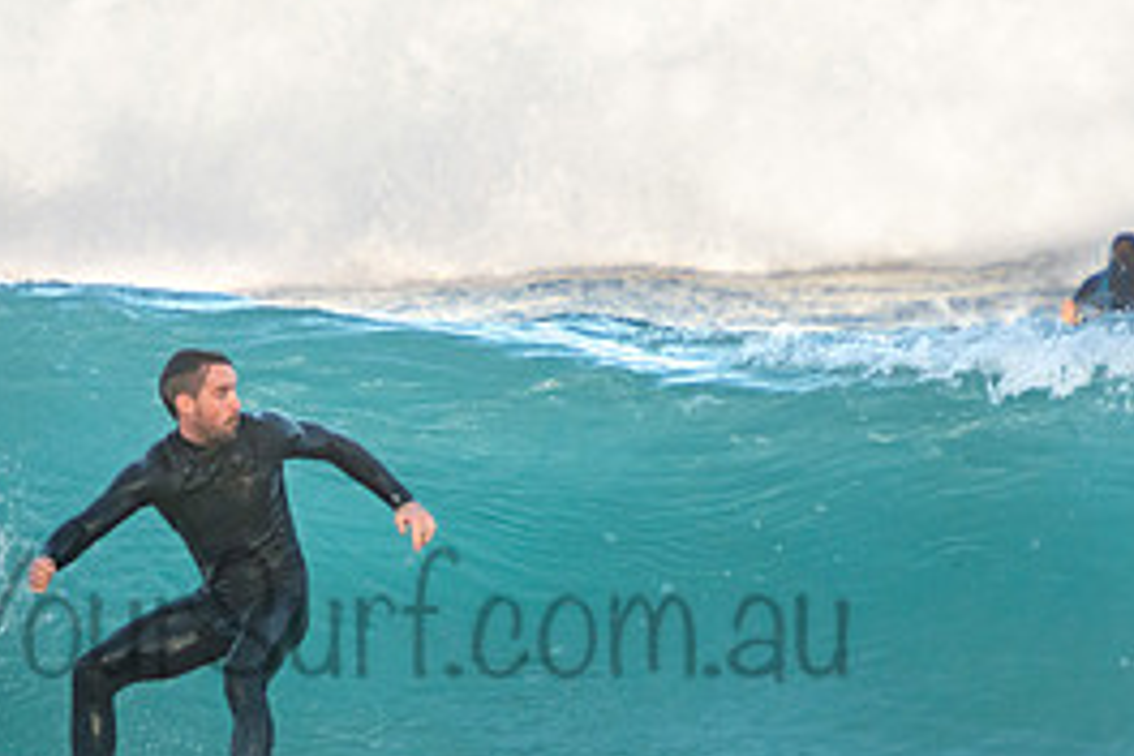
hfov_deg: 2.0
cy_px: 578
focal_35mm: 1055
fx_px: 33230
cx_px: 395
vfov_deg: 1.3
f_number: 5.6
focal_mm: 320
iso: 400
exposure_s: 1/800
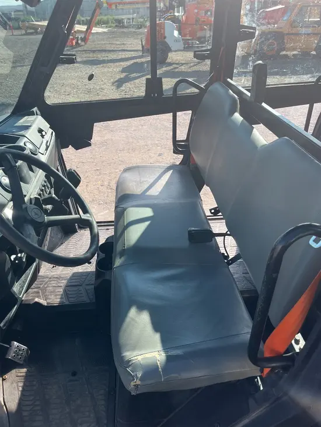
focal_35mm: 26
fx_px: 321
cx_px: 160
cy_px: 214
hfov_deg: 53.1
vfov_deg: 67.3
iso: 50
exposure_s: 1/1212
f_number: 1.6
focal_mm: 5.1
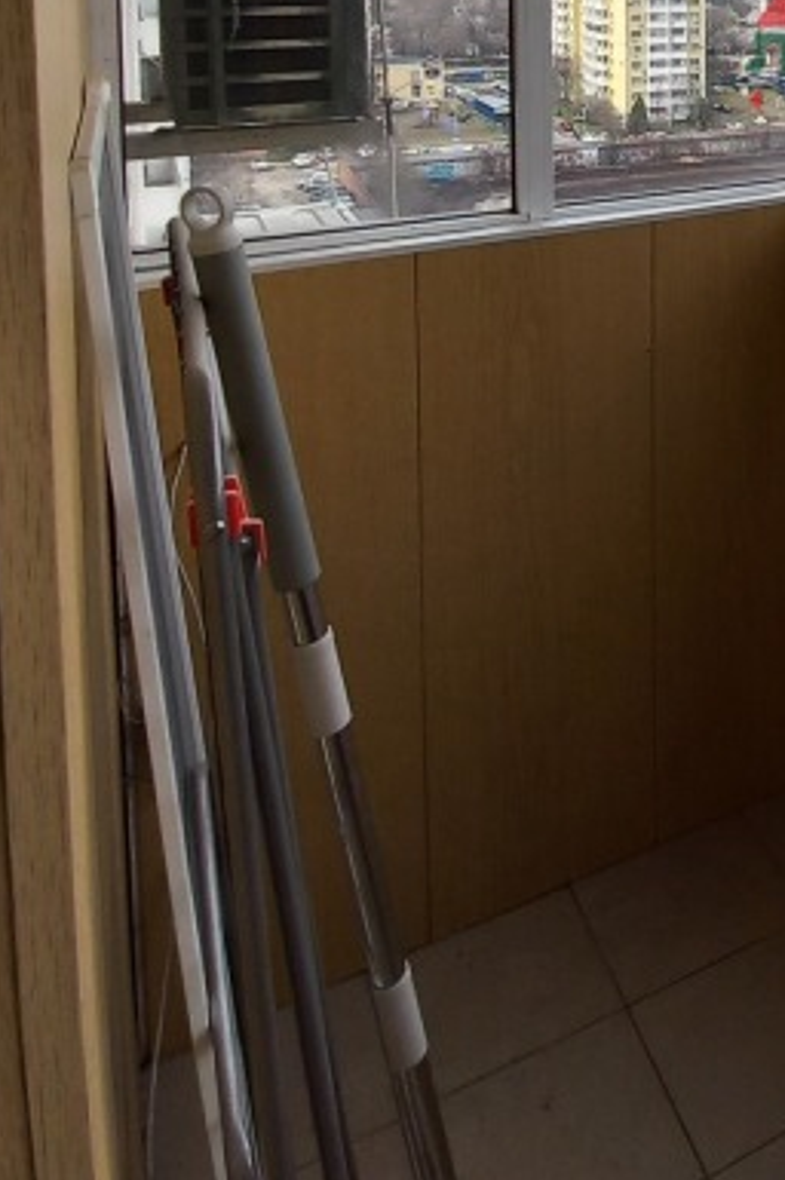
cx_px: 963
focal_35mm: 36
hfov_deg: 30.7
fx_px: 1180
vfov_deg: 44.0
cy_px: -40
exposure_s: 1/805
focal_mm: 1.42
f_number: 2.2
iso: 40
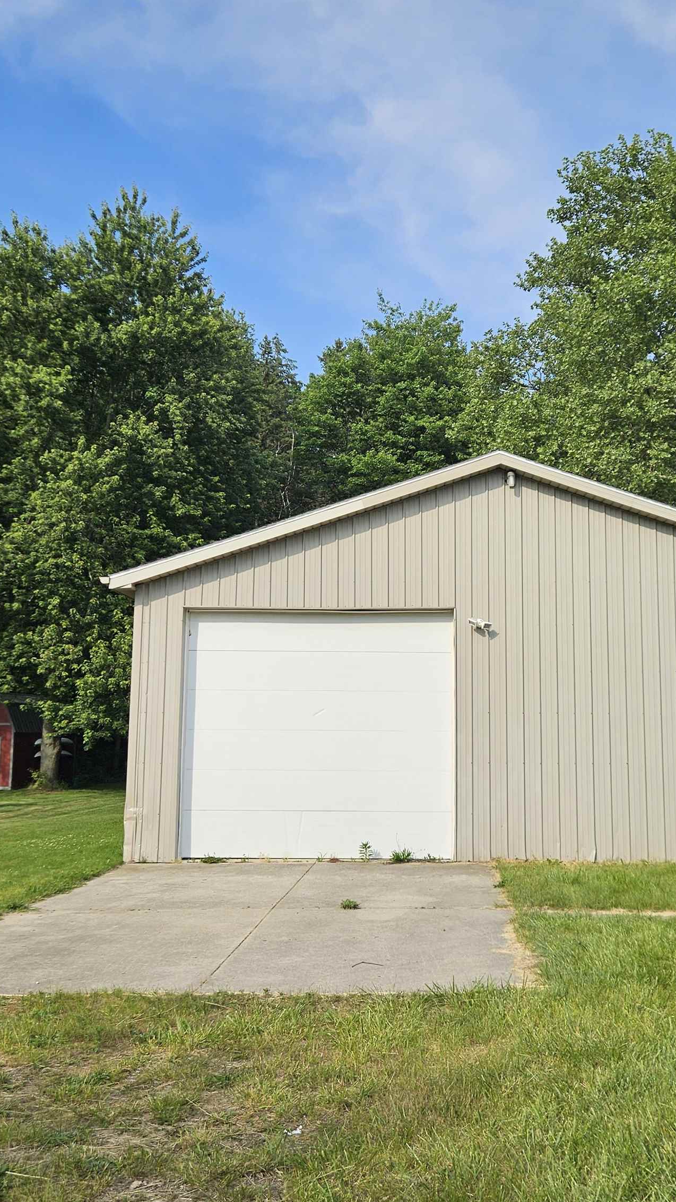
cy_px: 593
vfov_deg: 58.0
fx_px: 1083
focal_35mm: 34
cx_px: 446
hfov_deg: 34.4
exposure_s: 1/2016
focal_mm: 5.4
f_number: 1.8
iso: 25
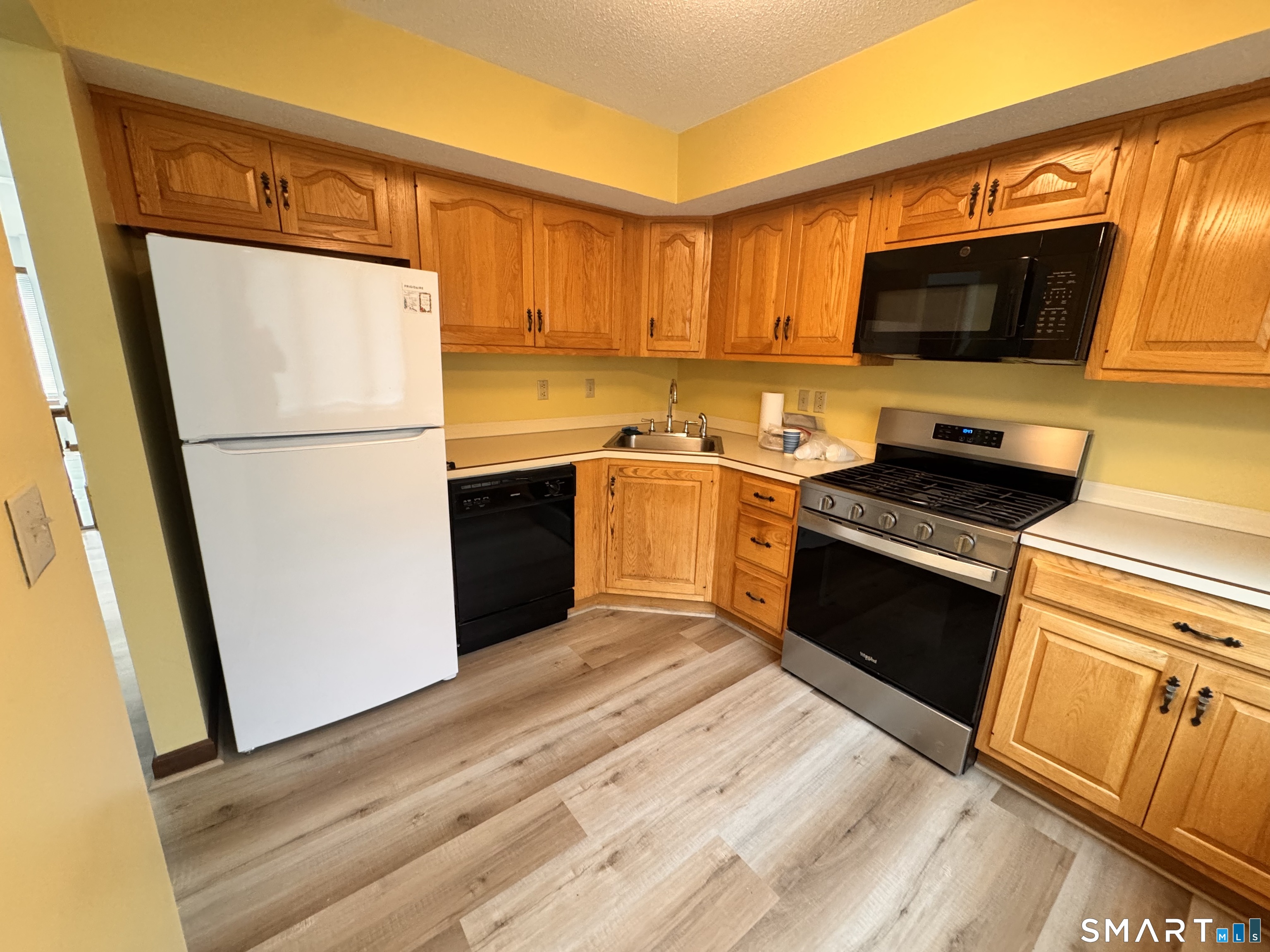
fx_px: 514
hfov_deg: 102.1
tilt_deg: -14.8
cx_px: 635
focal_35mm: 14
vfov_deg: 85.7
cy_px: 476
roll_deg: -1.8
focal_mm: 2.22
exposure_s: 1/60
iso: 400
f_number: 2.2
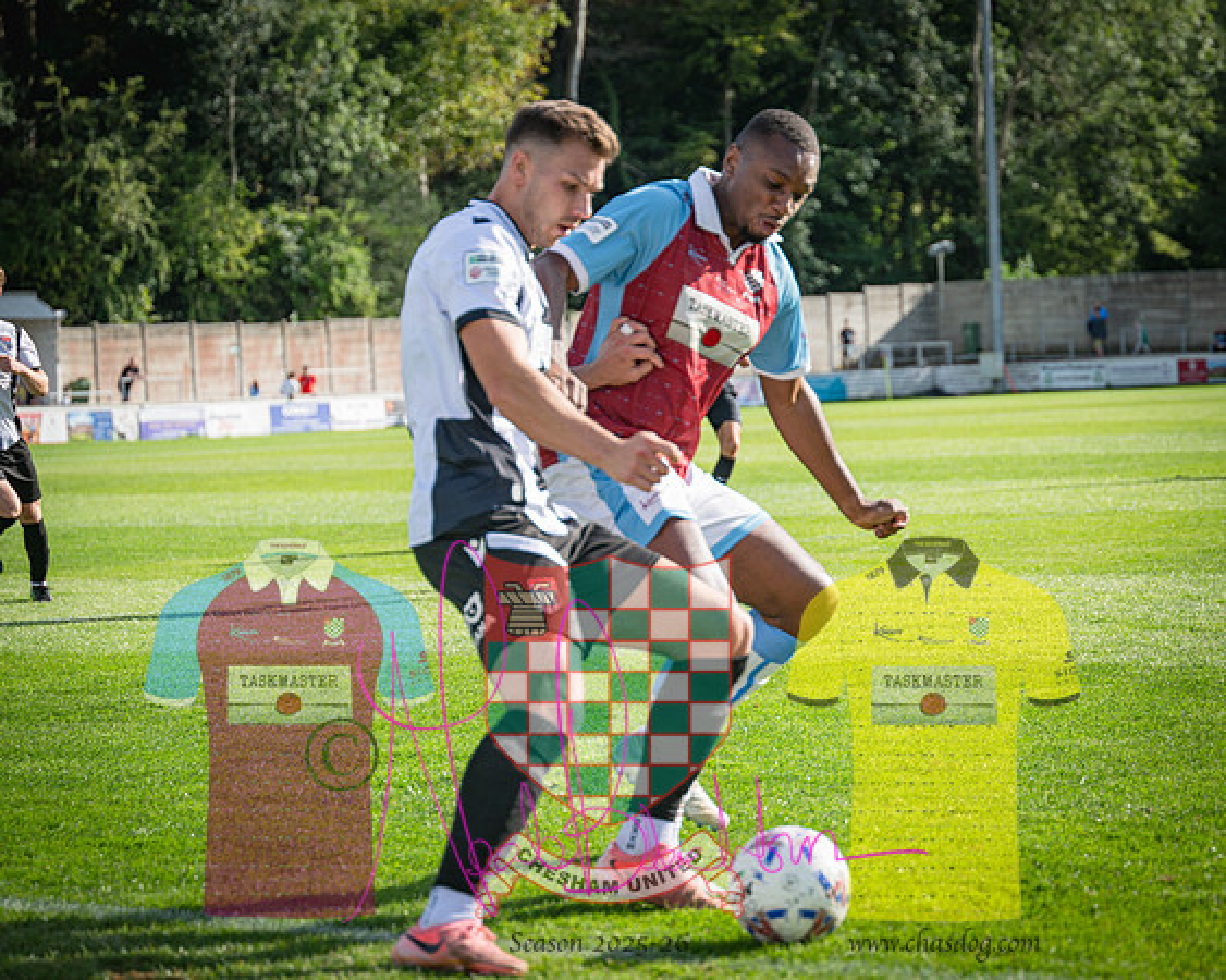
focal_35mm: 110
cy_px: 490
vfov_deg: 14.0
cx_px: 613
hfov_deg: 17.4
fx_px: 4003
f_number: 4
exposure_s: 1/1250
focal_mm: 98
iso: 200
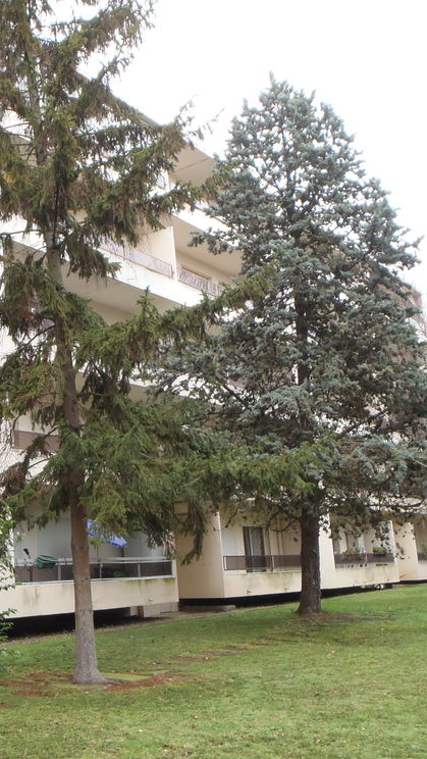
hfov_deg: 27.4
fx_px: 825
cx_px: 3
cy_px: 382
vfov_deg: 49.4
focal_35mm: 41
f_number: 3.5
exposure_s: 1/50
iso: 100
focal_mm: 5
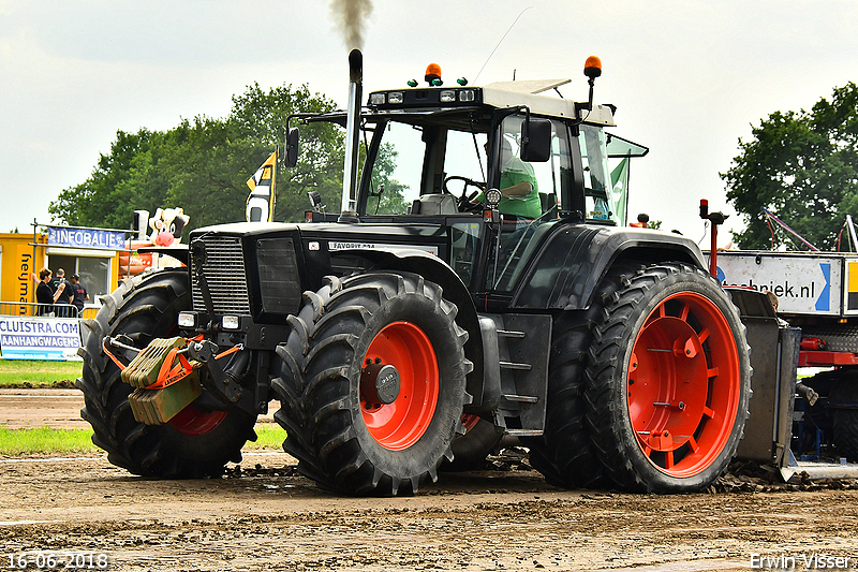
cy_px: 286
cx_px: 429
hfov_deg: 16.7
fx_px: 2931
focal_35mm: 123
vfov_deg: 11.1
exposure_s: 1/800
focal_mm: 82
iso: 500
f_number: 9
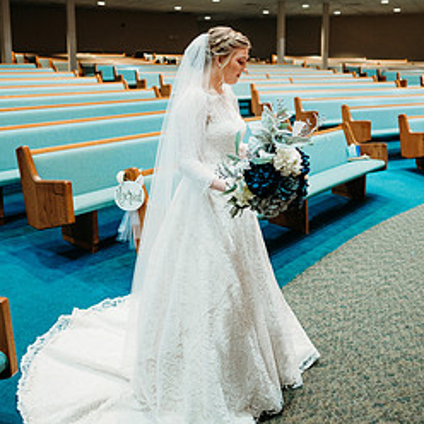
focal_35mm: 37
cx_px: 238
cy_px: 140
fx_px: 513
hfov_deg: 44.8
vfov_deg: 44.3
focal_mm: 24
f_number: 1.8
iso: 2000
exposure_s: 1/100
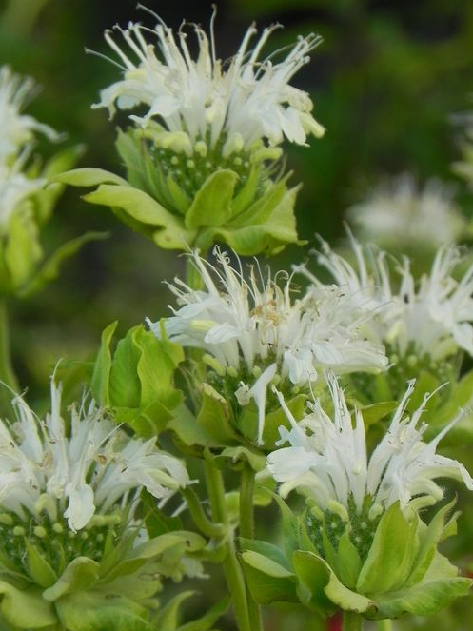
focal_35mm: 298
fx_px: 5431
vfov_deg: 6.6
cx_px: 216
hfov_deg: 5.0
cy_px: 323
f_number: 5.6
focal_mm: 44
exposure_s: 1/100
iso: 160
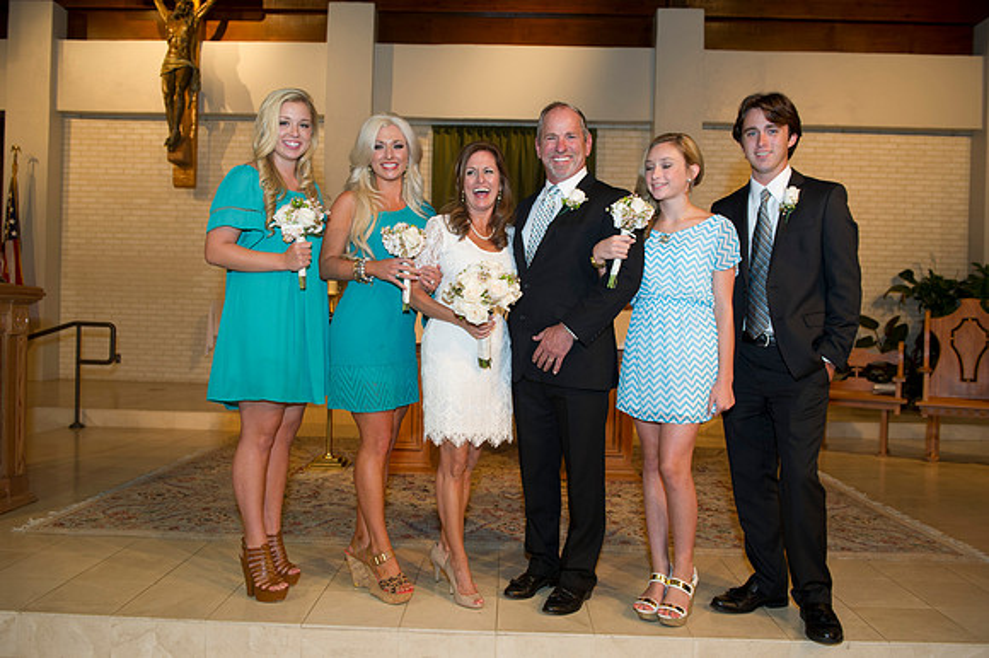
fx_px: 796
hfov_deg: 63.7
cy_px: 329
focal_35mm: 29
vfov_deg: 44.9
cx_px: 494
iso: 1250
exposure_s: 1/125
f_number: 5
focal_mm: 29
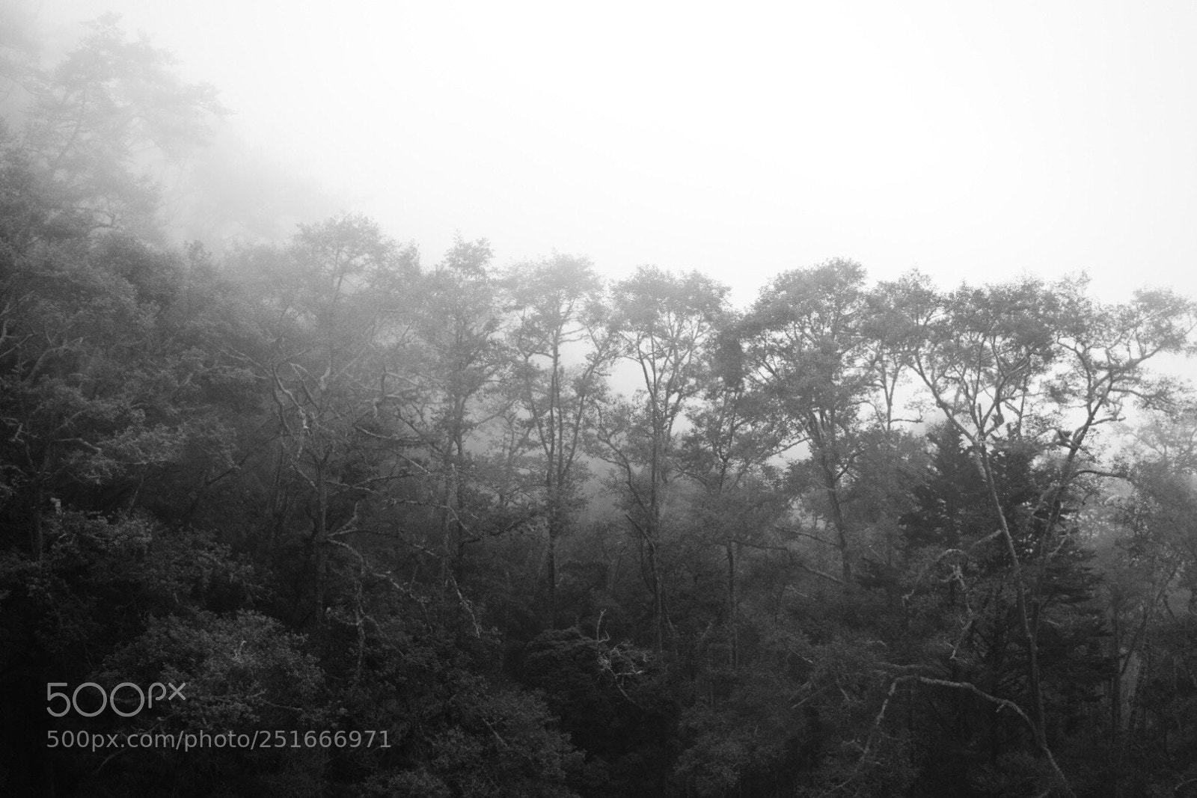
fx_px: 1247
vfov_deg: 35.5
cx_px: 598
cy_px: 399
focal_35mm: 38
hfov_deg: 51.3
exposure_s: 1/200
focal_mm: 25
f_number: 5
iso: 1600
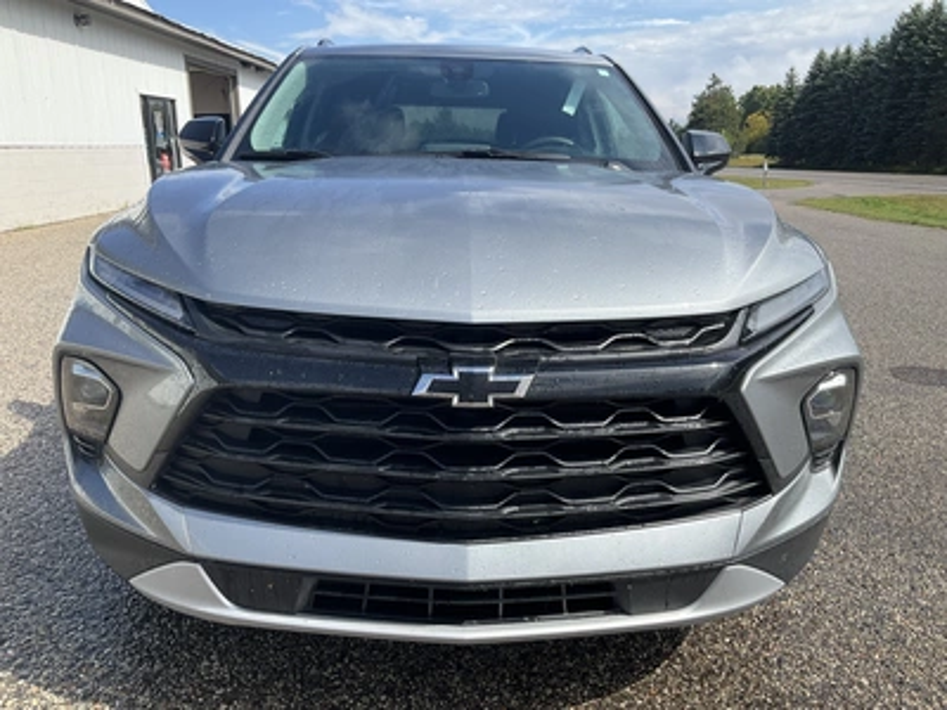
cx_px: 474
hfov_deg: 61.7
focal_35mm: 29
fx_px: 793
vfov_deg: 48.2
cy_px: 355
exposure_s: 1/1221
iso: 25
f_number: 1.8
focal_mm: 3
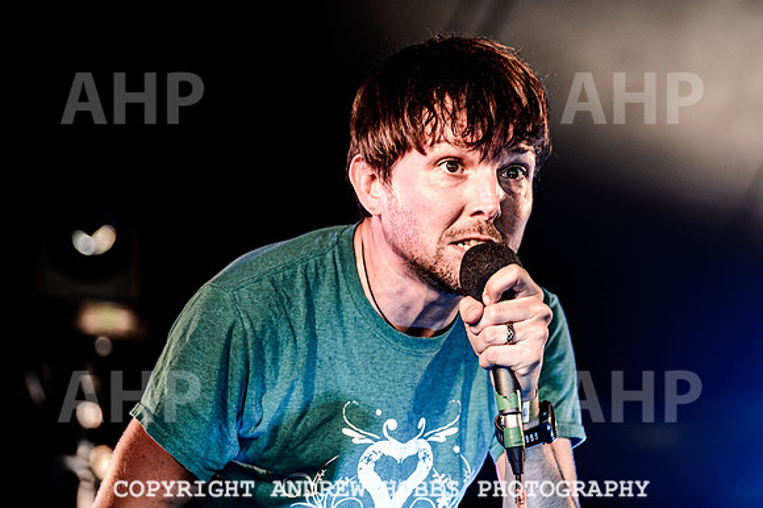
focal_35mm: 146
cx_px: 470
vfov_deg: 9.4
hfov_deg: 14.0
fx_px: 3096
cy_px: 195
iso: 1000
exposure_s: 1/200
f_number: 2.8
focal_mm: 116
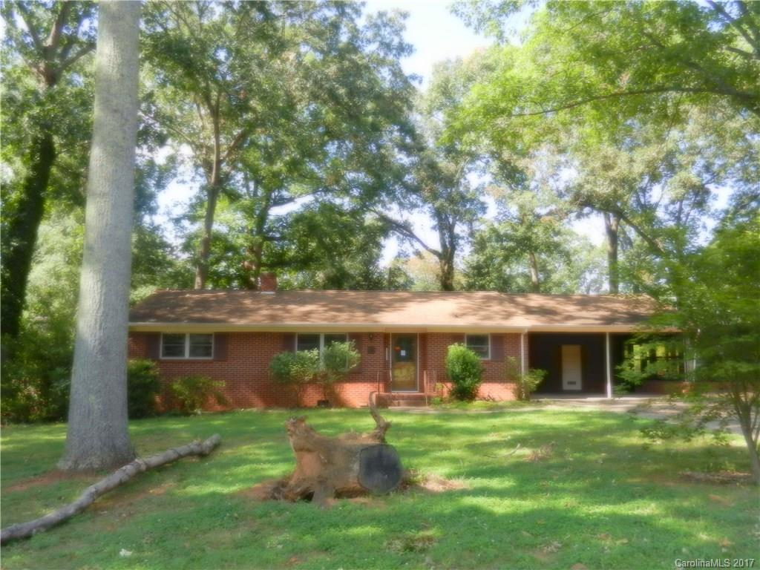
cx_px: 380
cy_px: 285
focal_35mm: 29
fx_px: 637
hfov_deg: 61.7
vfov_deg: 48.2
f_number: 3.6
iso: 160
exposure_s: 1/250
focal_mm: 5.1
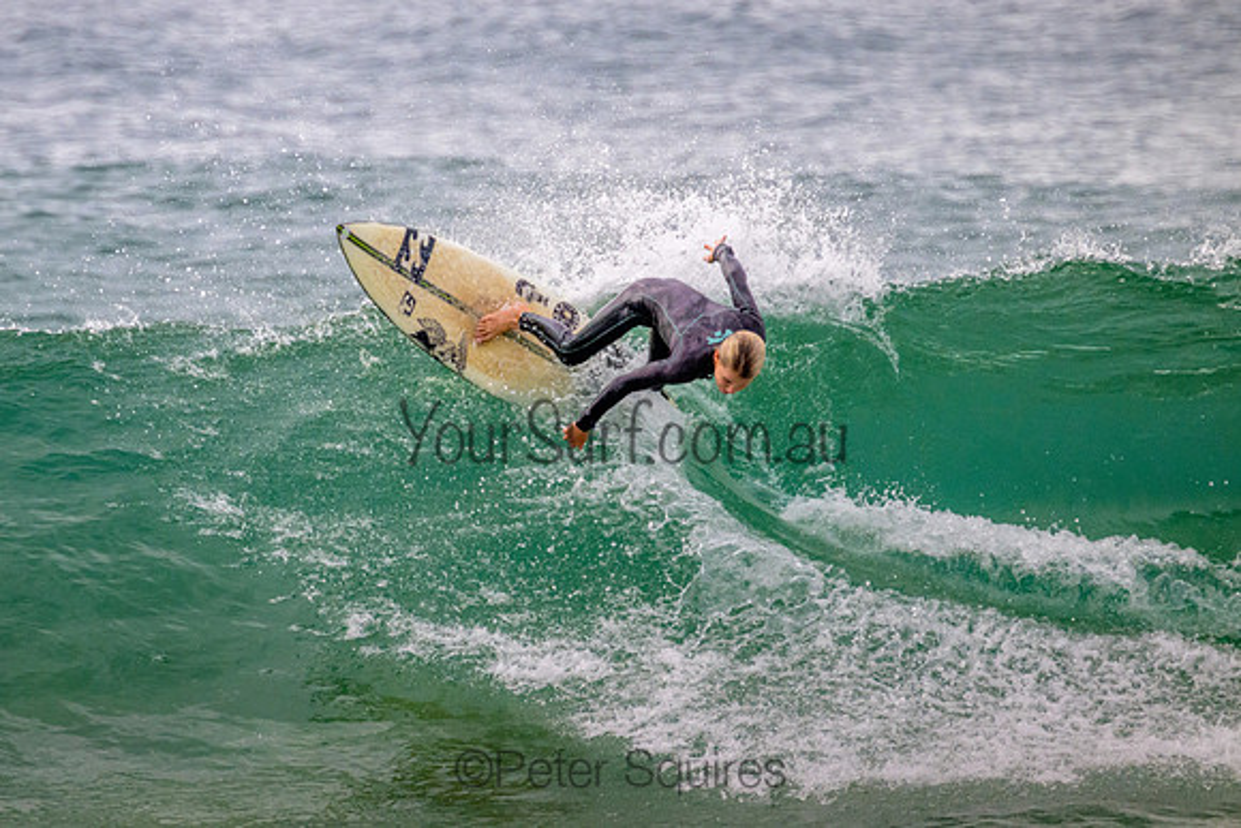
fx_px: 35673
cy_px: 293
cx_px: 439
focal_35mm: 1035
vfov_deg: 1.3
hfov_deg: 2.0
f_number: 11
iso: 2200
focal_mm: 800
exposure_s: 1/2000
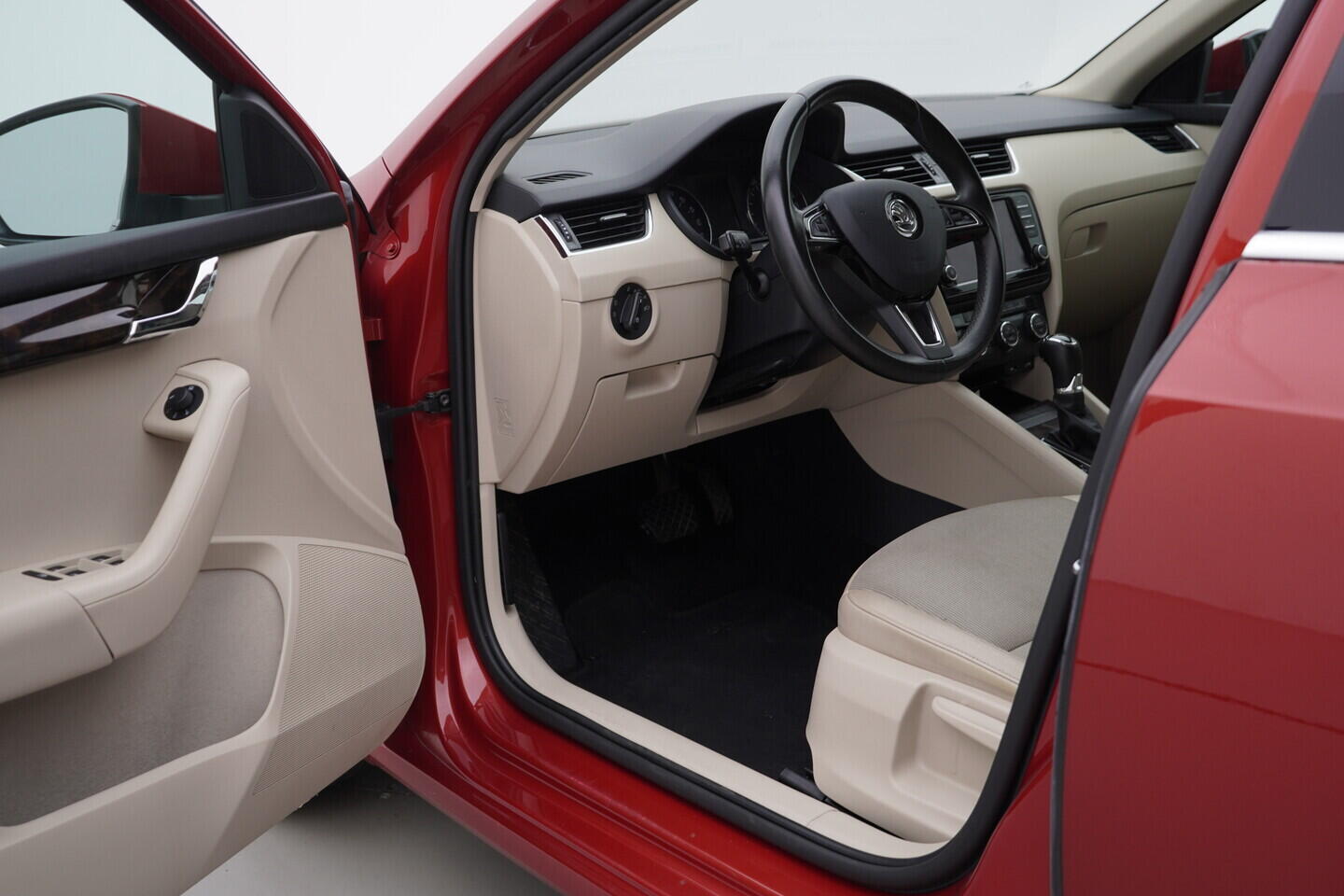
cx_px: 672
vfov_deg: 36.9
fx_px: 1344
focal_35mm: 36
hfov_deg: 53.1
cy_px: 448
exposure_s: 1/60
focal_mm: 24
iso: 125
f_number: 3.5
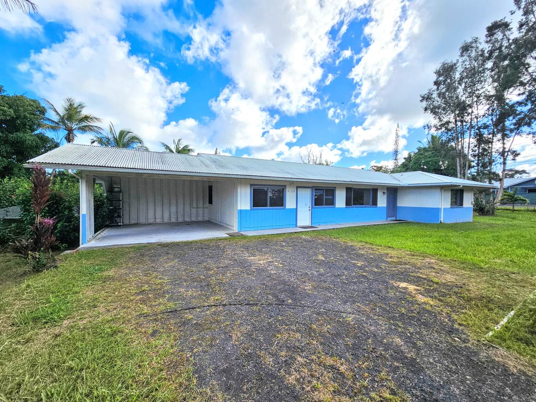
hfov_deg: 106.2
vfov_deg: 89.9
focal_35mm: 13
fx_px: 201
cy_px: 201
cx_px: 268
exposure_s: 1/1380
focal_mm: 2.2
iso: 50
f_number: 2.2
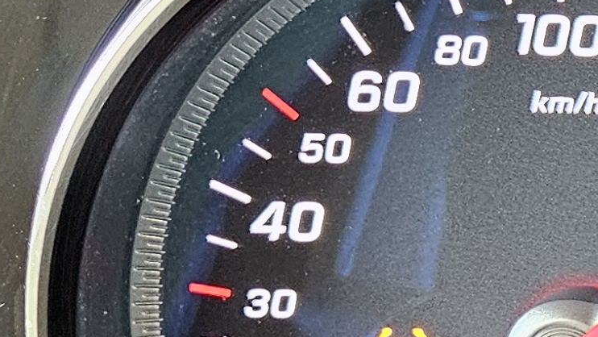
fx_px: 2141
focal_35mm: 135
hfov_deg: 13.1
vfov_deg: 8.9
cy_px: 380
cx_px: 1308
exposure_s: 1/41.5
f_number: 1.8
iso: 640
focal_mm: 5.4
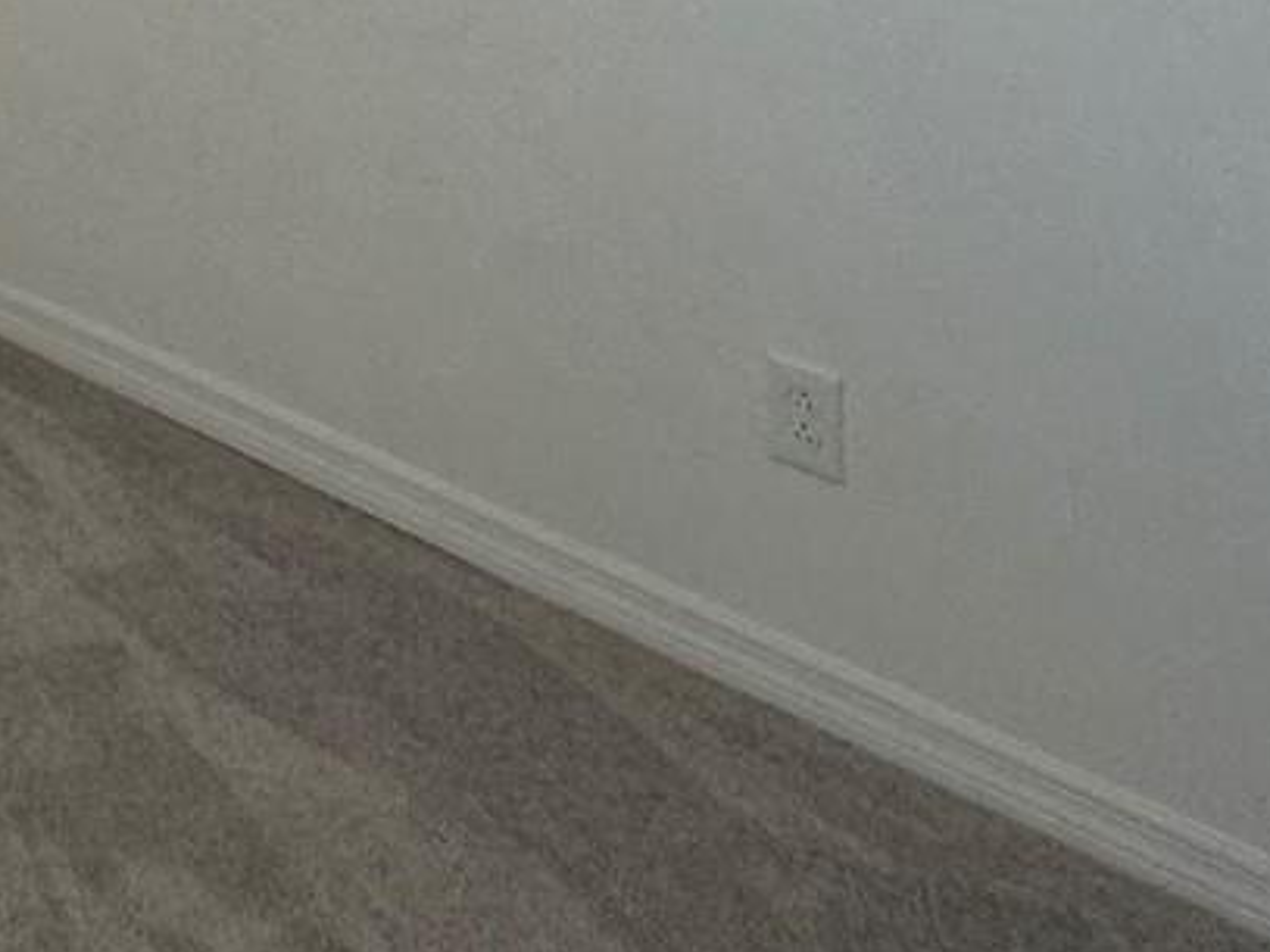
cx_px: -431
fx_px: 2017
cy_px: -705
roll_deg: -0.4
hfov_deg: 28.1
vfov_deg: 20.1
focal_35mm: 55
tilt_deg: +4.9
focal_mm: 2.22
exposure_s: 1/120
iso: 160
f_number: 2.2
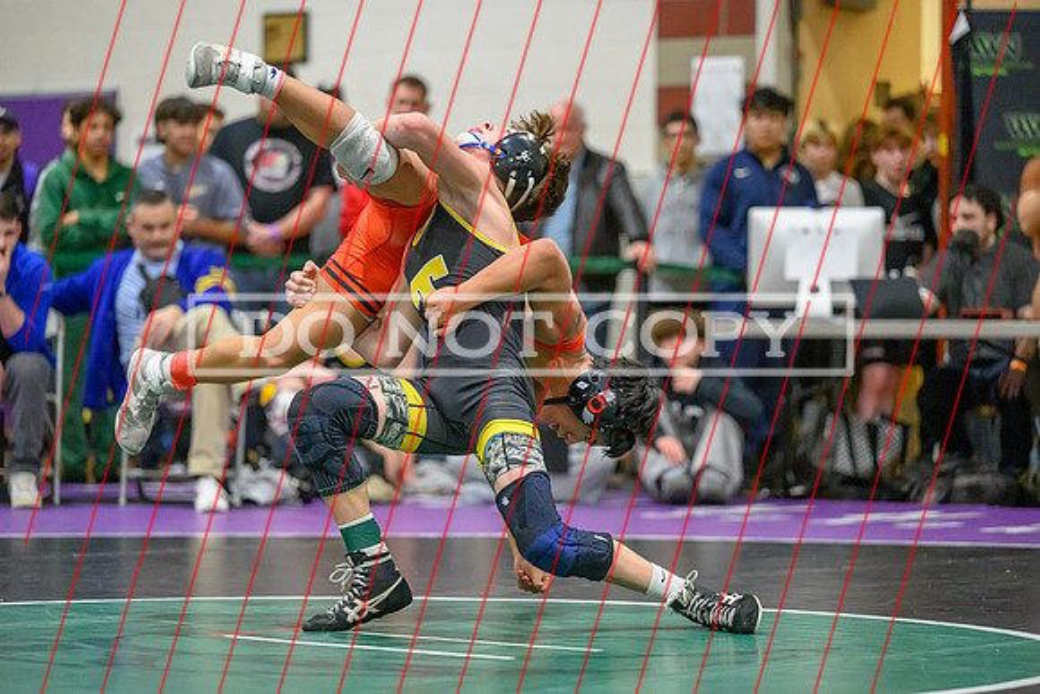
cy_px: 347
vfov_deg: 9.8
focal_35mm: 140
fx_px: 4045
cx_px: 520
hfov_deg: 14.7
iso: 12800
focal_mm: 140
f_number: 2.8
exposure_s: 1/800
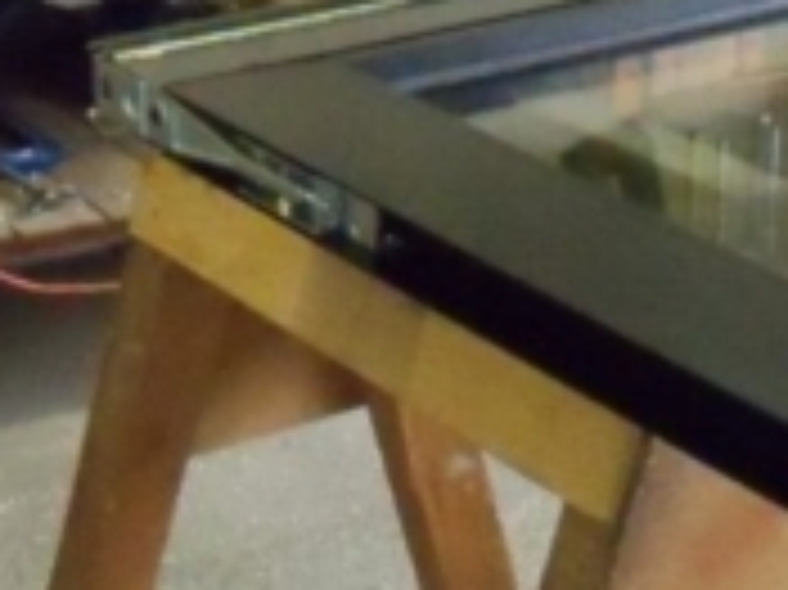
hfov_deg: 15.4
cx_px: 387
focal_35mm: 128
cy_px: 14
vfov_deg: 11.5
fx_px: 2912
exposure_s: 1/40
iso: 1250
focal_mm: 6.2
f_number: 3.5
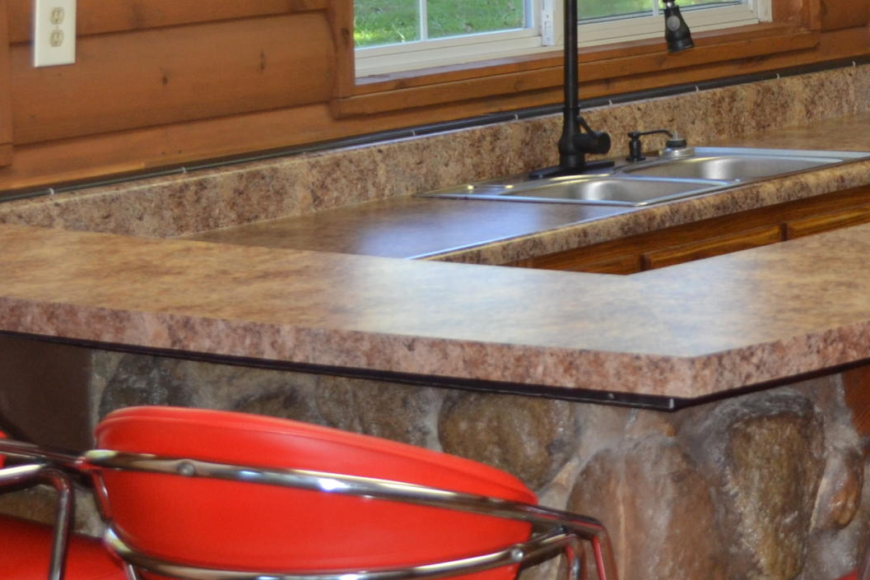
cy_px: -20
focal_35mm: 123
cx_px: 847
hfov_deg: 16.3
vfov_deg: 11.0
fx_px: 2983
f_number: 4.5
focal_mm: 29
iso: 360
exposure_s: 1/125
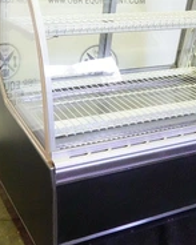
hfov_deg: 25.6
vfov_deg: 31.9
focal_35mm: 59
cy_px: 108
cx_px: 137
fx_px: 428
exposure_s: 1/15
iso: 3200
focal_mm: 10.83
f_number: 11
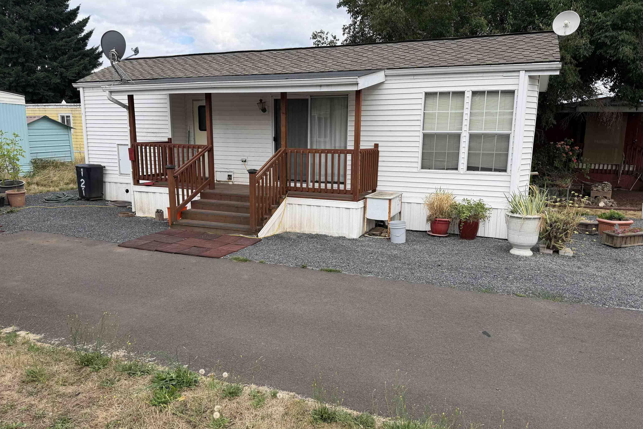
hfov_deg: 71.5
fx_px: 447
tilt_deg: -11.0
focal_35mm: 25
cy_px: 214
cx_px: 321
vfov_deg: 51.3
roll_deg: -0.4
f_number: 1.78
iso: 100
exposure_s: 1/2110
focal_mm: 6.76
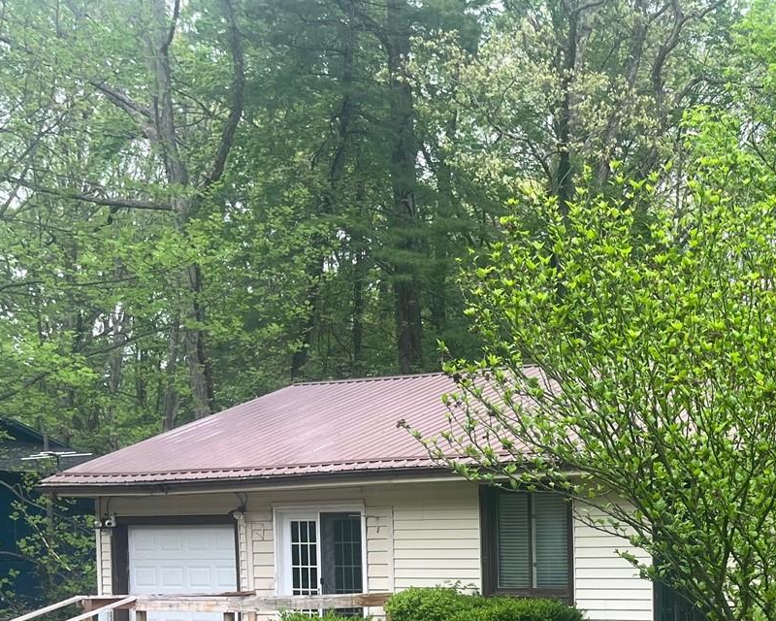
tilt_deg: -3.7
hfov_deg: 26.2
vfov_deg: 22.5
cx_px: 911
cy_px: 637
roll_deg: +0.3
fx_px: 1493
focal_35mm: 65
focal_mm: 5.1
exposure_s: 1/122
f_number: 1.6
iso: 40
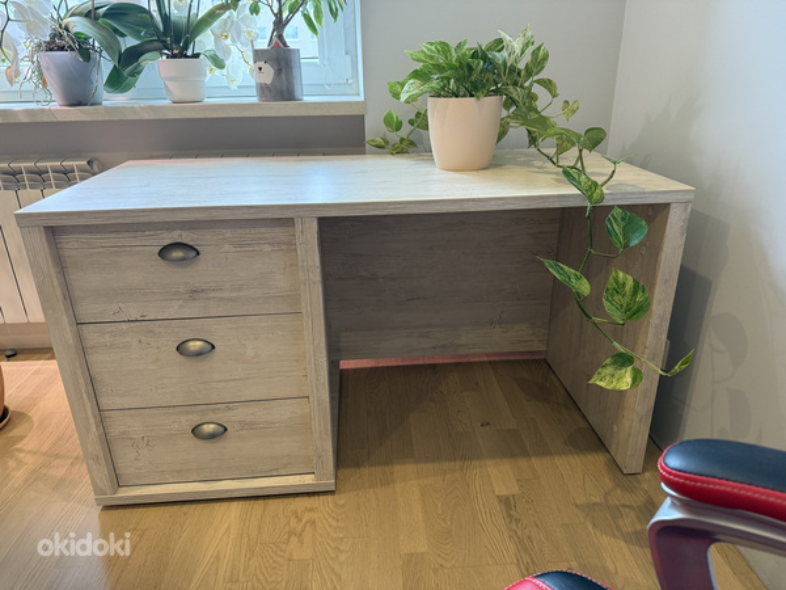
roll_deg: +1.1
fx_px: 545
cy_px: 295
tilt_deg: -22.1
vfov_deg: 56.8
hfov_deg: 71.6
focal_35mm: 24
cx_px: 393
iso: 200
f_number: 1.78
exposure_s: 1/78
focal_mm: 6.76
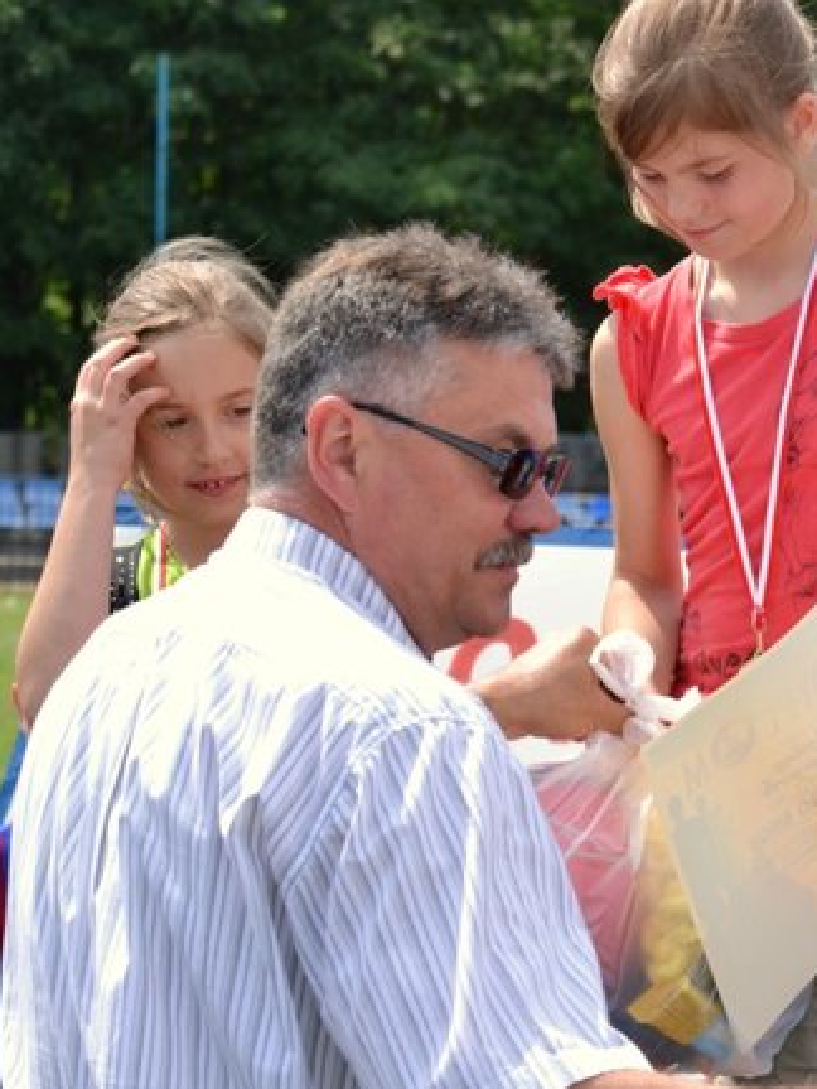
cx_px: 653
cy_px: 544
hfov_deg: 9.7
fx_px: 4783
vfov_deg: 13.0
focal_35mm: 152
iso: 400
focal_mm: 70
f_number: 8
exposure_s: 1/640
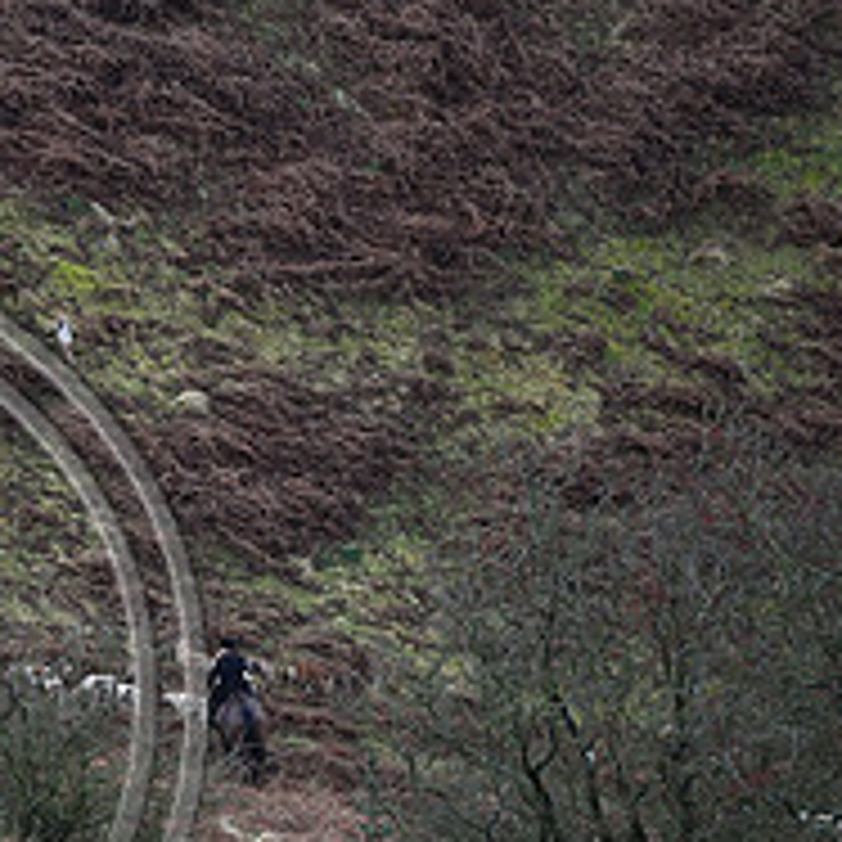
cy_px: 635
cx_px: -306
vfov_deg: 3.3
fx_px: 14530
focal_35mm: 528
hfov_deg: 3.3
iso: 450
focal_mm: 200
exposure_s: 1/800
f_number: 4.5
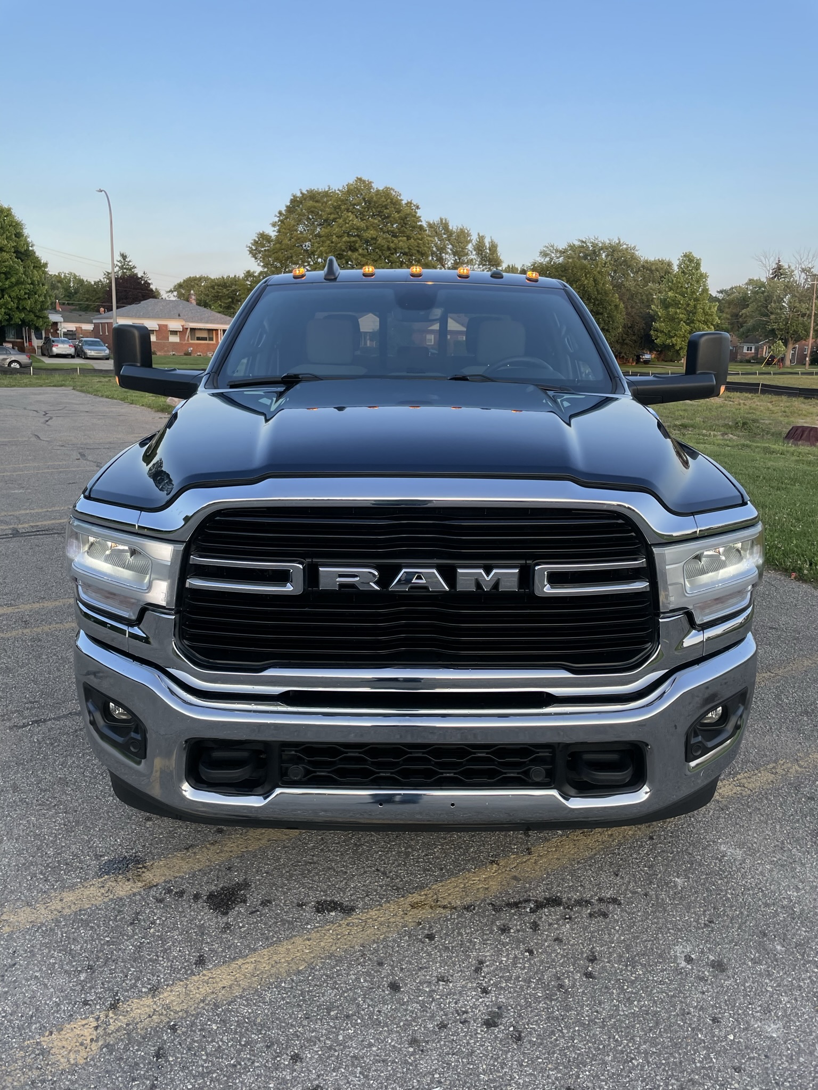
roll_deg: -1.7
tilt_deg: -11.6
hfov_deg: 53.1
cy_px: 545
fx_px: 819
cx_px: 409
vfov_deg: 67.3
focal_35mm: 26
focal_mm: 4.2
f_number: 1.6
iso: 32
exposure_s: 1/359
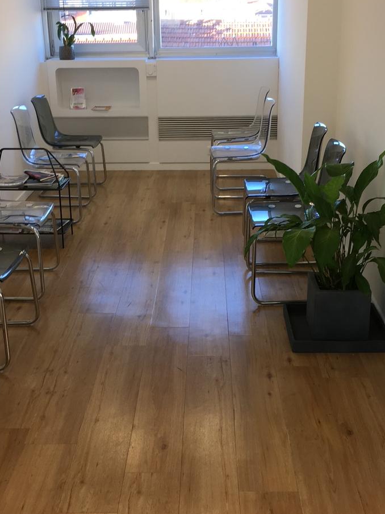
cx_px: 187
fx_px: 712
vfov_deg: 39.6
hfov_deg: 30.3
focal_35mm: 48
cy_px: 274
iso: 32
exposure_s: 1/50
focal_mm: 4.15
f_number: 2.2
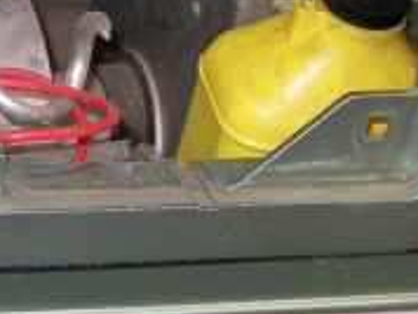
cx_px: -345
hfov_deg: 11.1
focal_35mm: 166
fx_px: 2007
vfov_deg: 8.6
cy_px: -260
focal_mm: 7.8
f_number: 2.8
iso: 200
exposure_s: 1/40
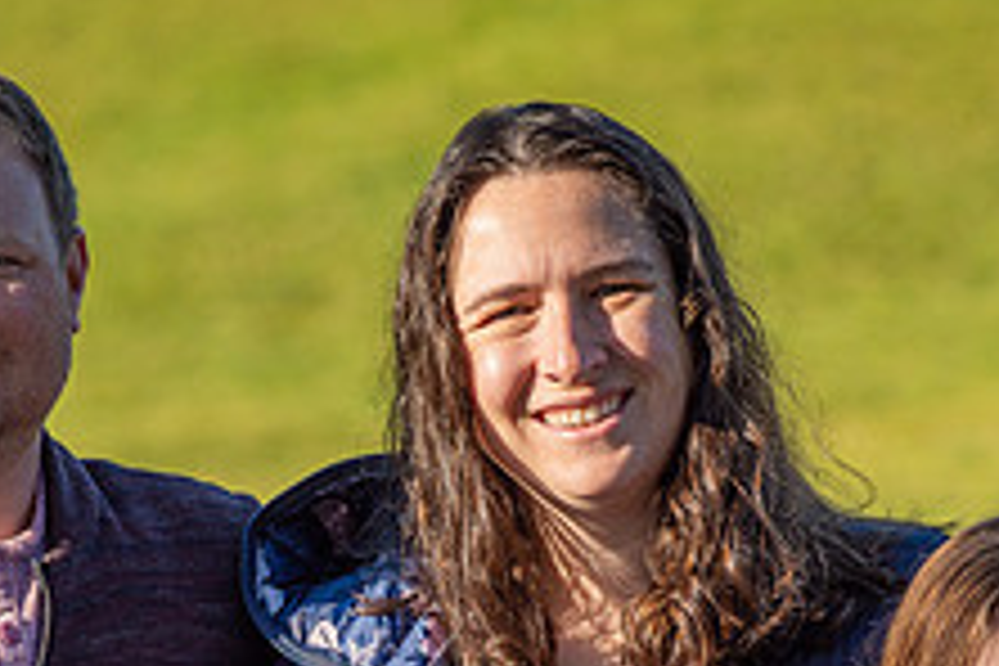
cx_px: 418
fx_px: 9767
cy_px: 790
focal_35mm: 352
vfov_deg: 3.9
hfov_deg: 5.9
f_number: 5.6
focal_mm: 135
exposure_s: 1/250
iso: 160
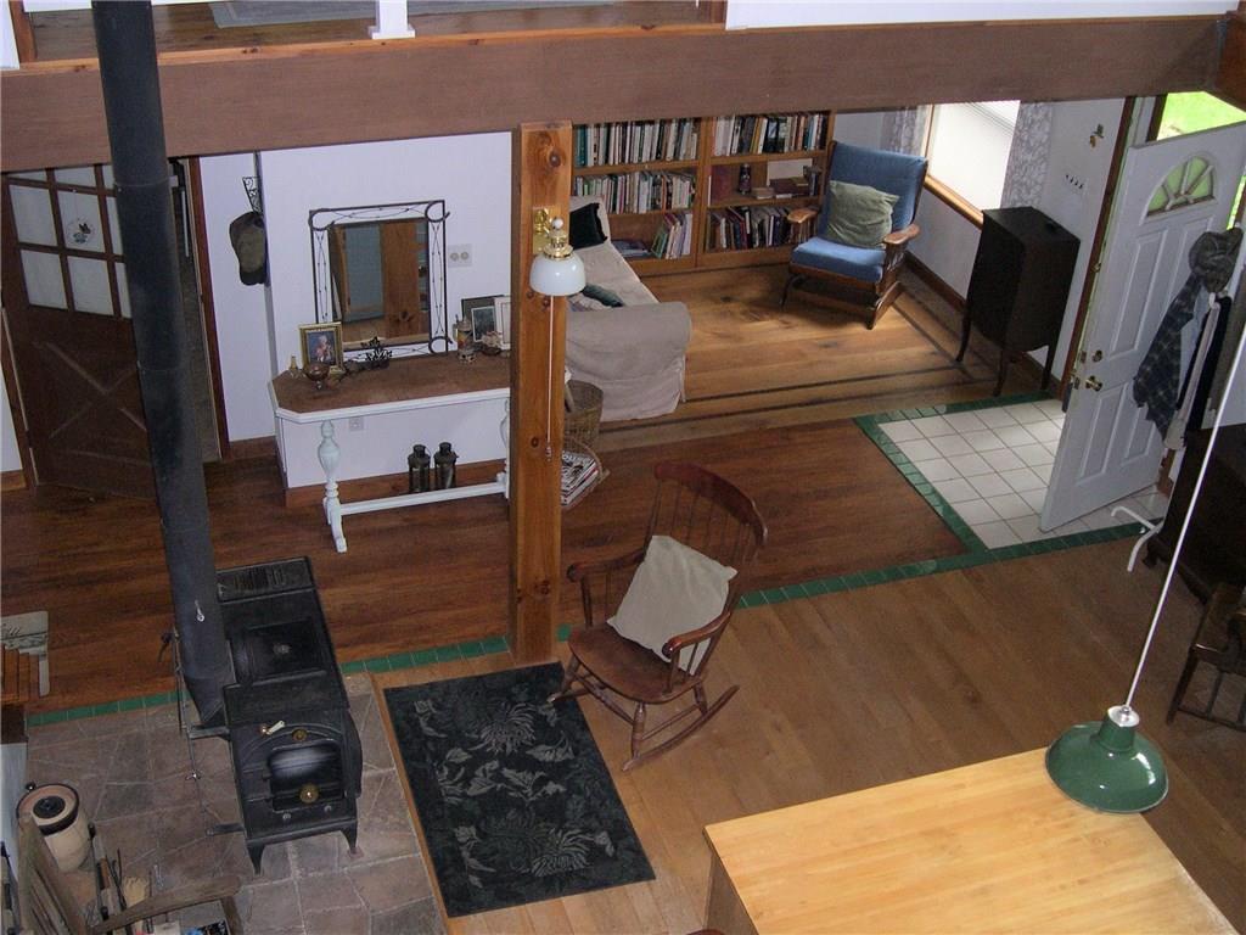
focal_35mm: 38
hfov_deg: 49.0
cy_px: 468
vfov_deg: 37.7
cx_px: 623
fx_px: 1368
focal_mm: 8
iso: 400
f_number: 2.8
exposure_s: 1/60
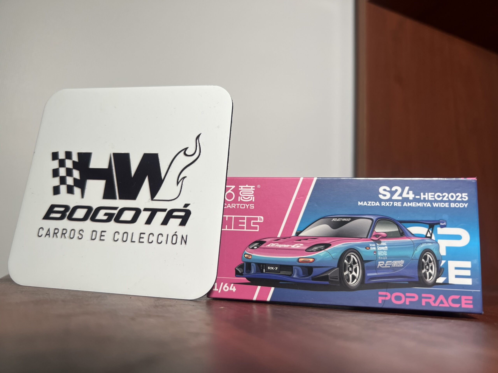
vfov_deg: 53.1
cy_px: 186
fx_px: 374
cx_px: 249
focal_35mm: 26
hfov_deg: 67.3
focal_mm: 5.7
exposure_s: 1/121
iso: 64
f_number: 1.5
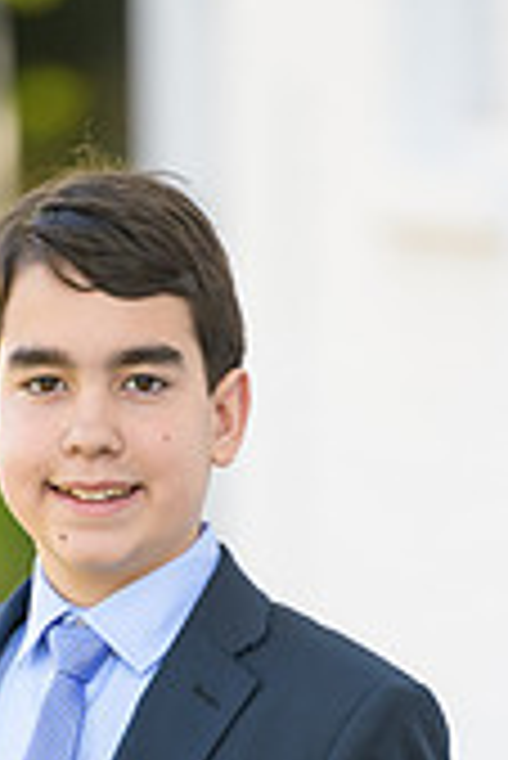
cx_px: 211
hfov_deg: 2.6
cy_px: 913
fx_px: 11237
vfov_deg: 3.9
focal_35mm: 532
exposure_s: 1/500
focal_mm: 200
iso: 400
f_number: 3.2
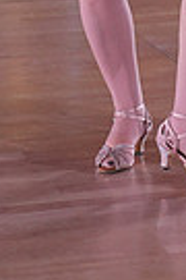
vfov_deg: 9.1
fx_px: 1666
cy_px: -230
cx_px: 317
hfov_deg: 6.3
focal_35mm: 215
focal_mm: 50
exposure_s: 1/400
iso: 1250
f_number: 4
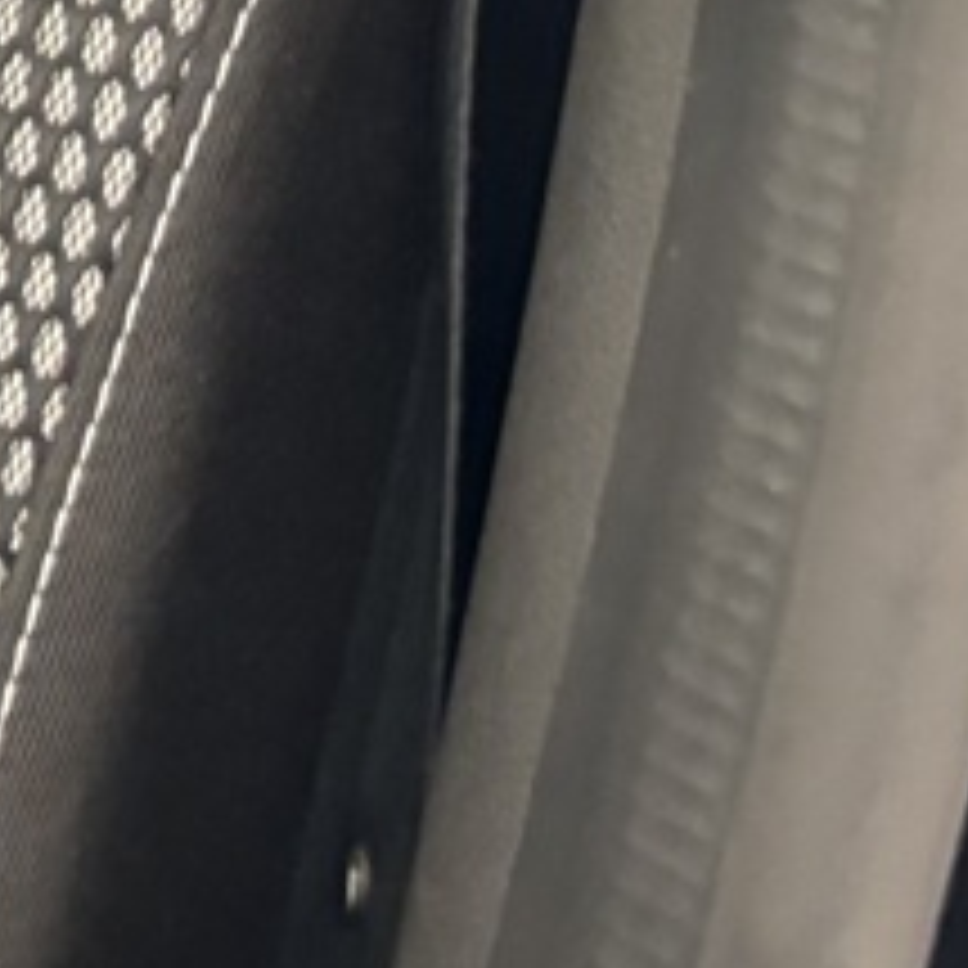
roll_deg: +1.1
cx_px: -1355
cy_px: -1256
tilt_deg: -18.0
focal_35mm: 154
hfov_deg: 9.9
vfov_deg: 10.1
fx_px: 4872
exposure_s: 1/25
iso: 500
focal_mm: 5.96
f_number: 1.6
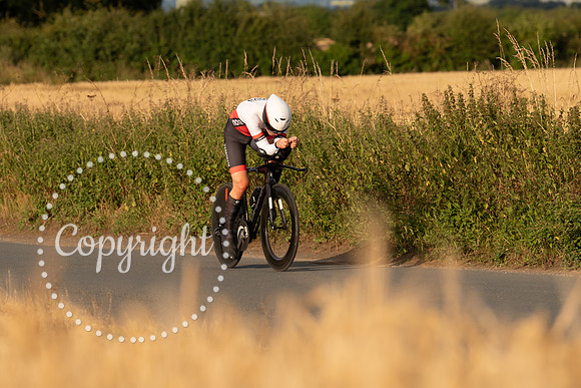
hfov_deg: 8.3
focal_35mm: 248
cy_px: 122
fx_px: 4005
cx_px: 239
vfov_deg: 5.5
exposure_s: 1/800
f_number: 4.5
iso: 160
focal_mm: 178
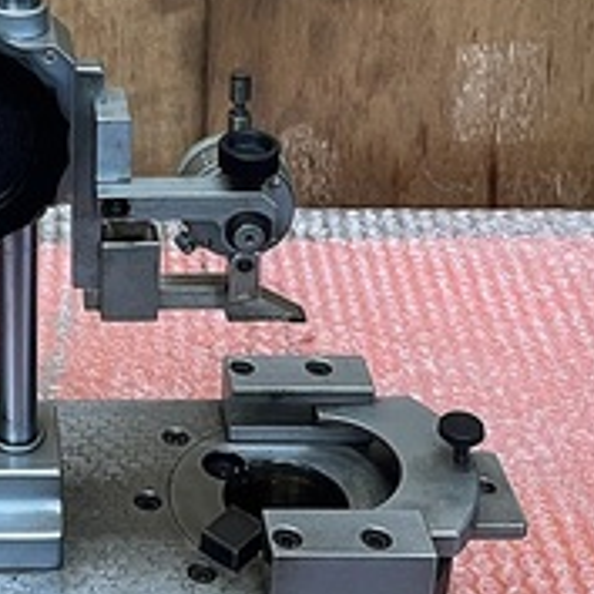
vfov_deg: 19.7
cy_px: -104
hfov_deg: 19.9
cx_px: -77
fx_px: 1611
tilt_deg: -20.9
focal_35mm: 83
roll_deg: +1.1
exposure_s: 1/60
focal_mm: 5.1
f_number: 1.6
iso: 160
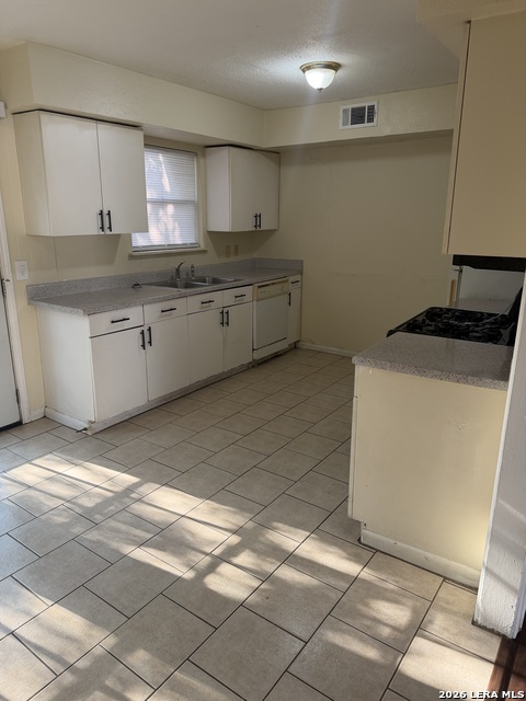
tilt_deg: -14.6
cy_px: 350
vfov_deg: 71.6
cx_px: 263
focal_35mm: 24
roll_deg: -1.4
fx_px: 486
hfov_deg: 56.8
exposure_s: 1/121
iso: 160
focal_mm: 6.76
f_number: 1.78
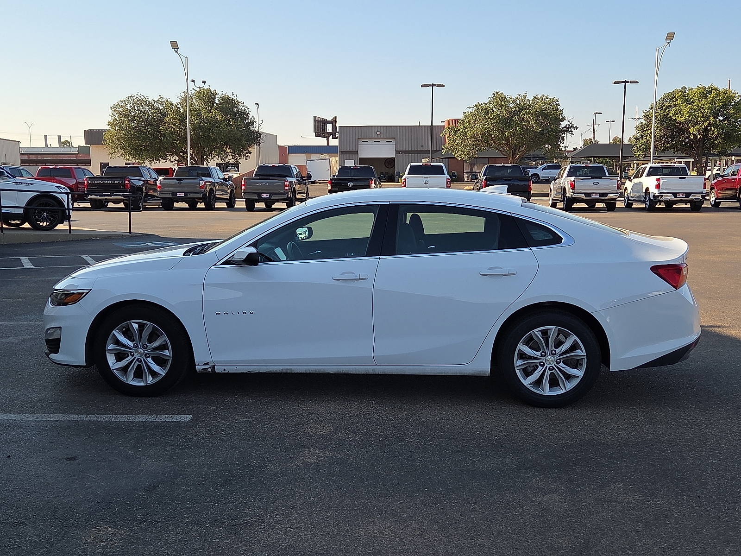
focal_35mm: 37
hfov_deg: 50.1
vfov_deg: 38.7
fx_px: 792
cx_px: 370
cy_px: 278
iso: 76
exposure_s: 1/3333
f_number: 1.8
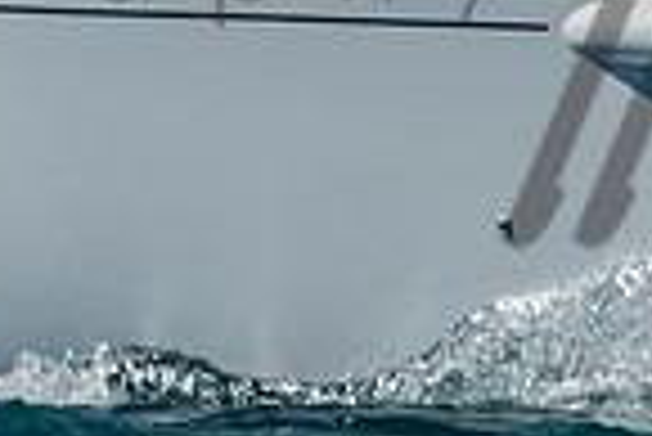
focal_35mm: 1398
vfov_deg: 1.0
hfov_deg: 1.5
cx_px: -269
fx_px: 25344
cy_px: -538
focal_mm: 200
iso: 160
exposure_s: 1/1000
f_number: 6.3
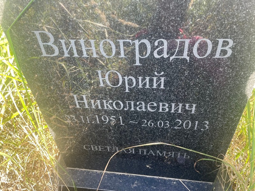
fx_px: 192
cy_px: 96
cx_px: 128
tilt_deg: -40.8
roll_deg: +2.7
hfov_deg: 67.3
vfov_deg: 53.1
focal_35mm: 26
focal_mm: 4.2
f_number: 1.6
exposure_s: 1/121
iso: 50
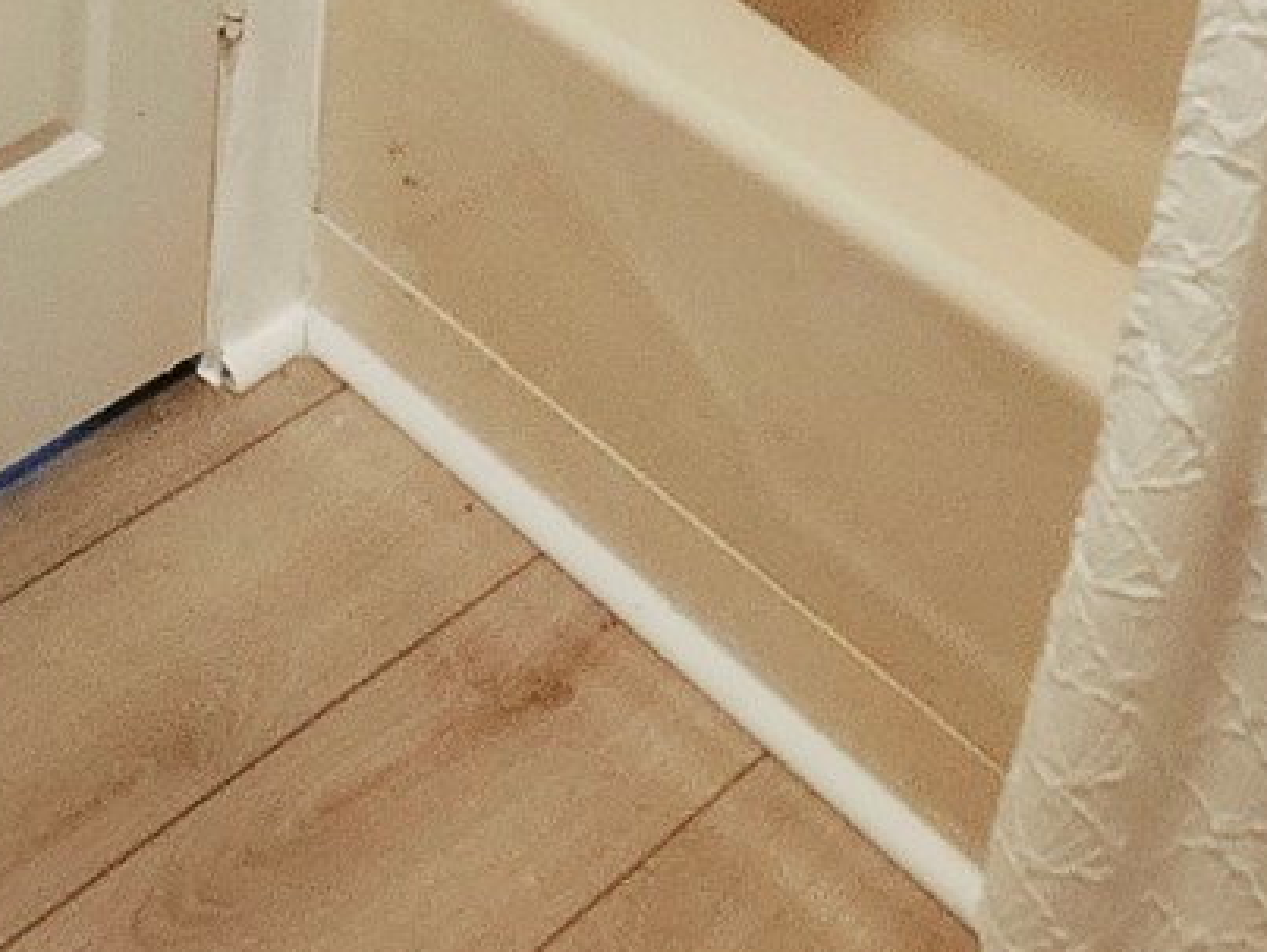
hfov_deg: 27.4
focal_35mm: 66
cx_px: -44
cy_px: -1213
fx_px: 2418
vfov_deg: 15.2
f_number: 2.2
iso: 200
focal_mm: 1.74
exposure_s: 1/60.2
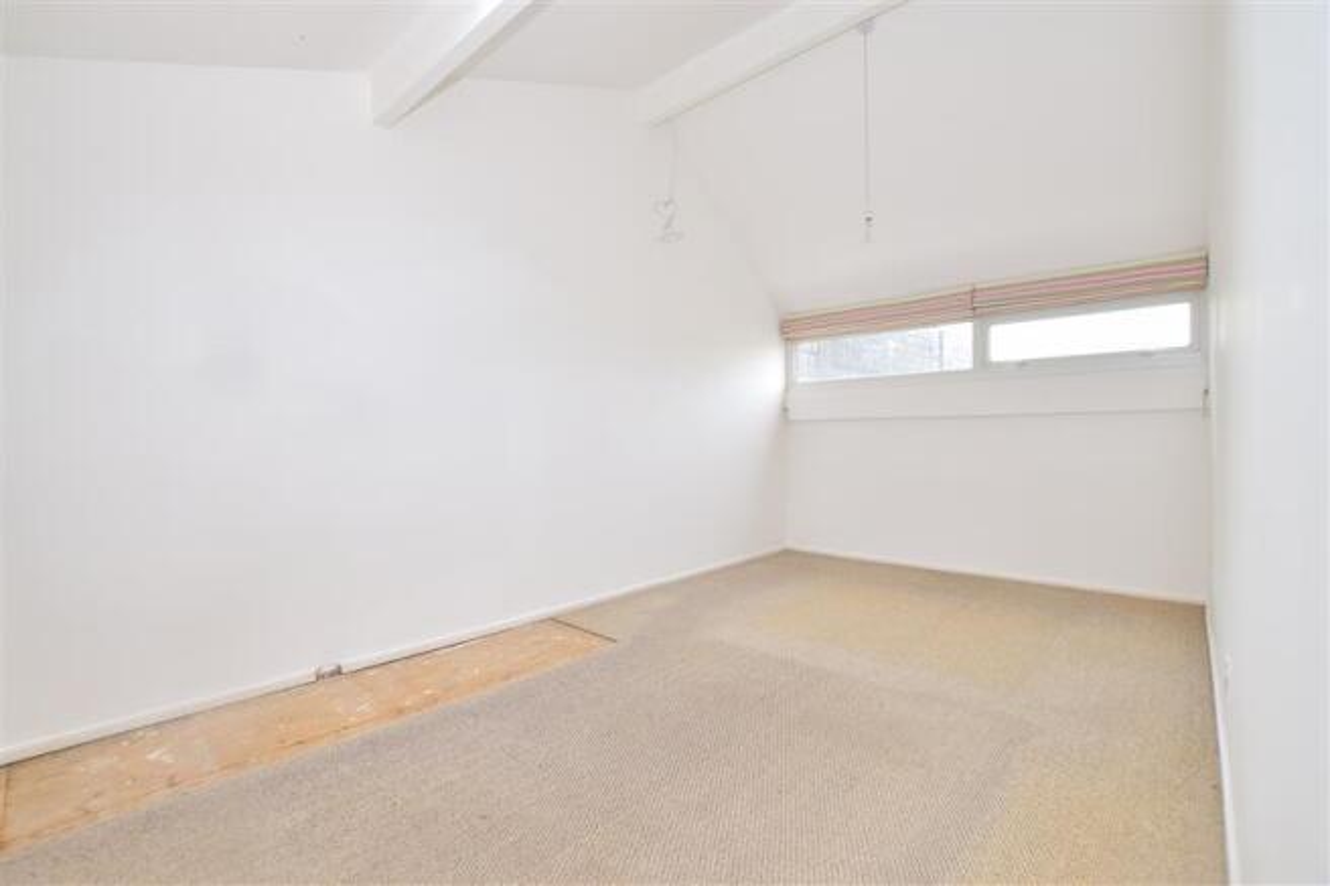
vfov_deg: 77.3
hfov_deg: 100.4
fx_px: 554
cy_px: 443
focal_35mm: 15
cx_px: 665
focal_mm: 10
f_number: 7.1
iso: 400
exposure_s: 1/25
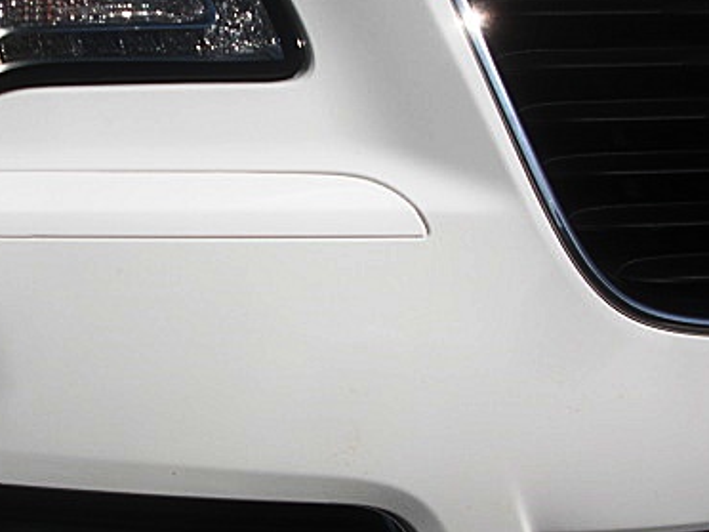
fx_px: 1270
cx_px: 124
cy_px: 261
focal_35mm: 62
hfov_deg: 30.3
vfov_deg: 23.7
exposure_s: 1/320
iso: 50
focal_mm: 6.3
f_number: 7.9
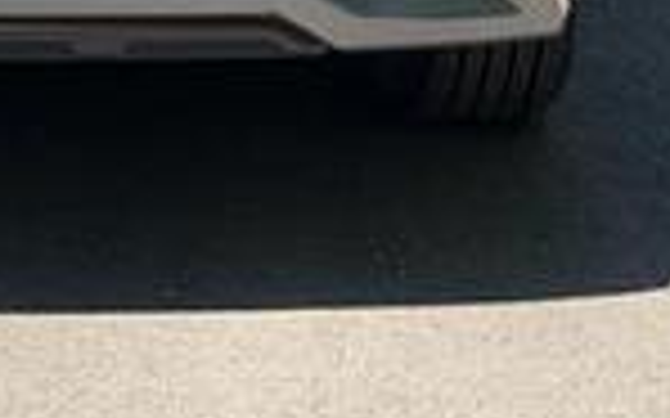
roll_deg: +2.2
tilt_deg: -7.2
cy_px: -391
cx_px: -117
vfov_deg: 7.4
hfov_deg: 11.9
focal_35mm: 172
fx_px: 3139
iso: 100
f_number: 1.78
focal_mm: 6.76
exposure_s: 1/2667
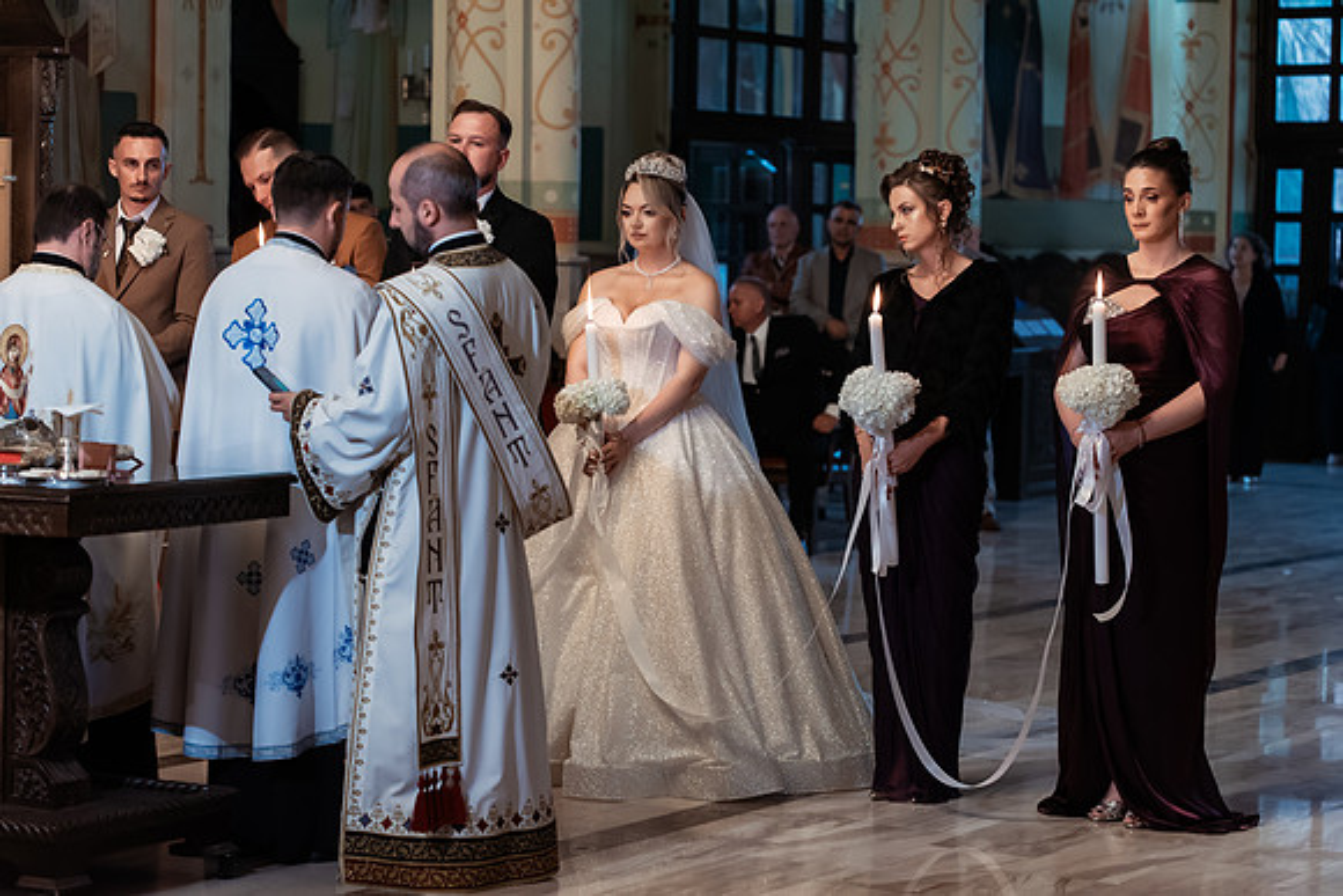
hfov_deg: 22.6
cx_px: 672
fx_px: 3358
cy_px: 448
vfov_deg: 15.2
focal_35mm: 90
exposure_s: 1/250
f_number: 3.5
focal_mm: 90
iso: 3200
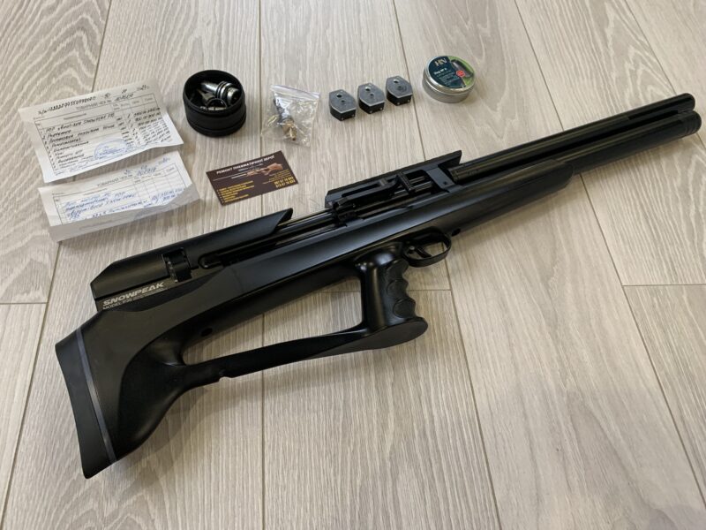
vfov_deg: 53.1
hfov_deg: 67.3
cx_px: 353
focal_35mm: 26
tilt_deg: -58.1
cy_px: 265
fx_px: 530
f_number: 1.8
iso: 160
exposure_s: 1/50
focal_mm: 4.25
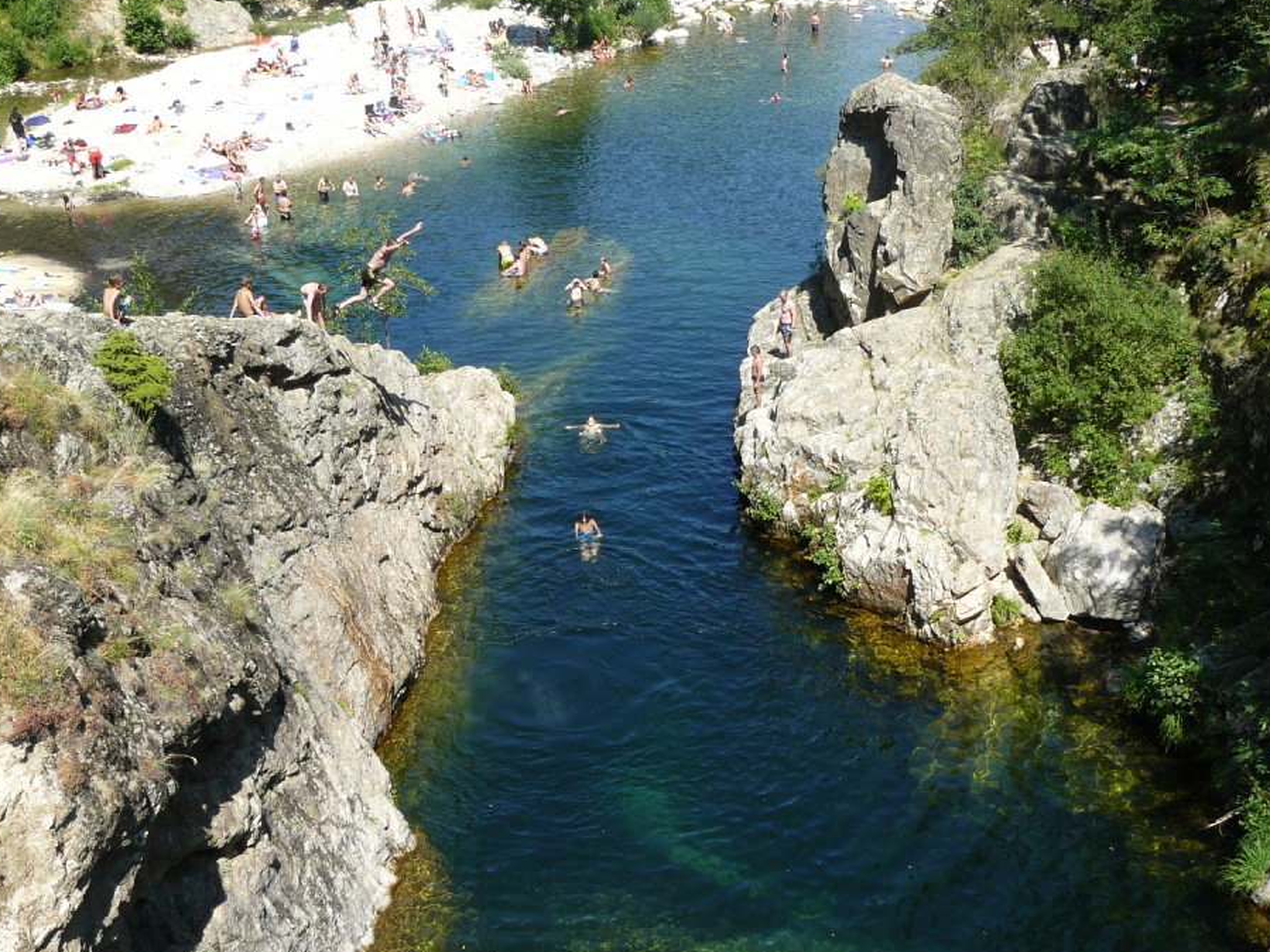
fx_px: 1504
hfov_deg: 45.8
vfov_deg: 35.1
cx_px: 634
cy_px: 499
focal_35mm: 41
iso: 100
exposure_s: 1/200
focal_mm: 6
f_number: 5.6
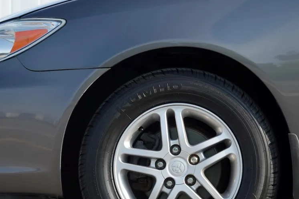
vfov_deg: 2.6
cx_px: 121
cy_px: 137
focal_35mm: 538
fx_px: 4469
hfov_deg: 3.8
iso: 100
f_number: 5
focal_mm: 120.91
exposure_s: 1/250
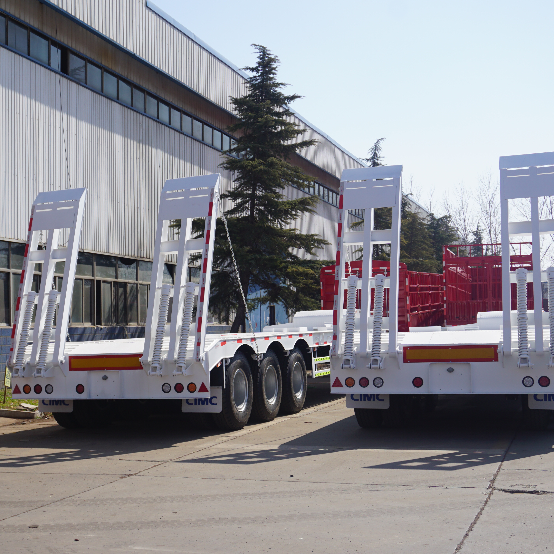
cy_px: 277
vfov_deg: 33.0
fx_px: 935
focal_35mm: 52
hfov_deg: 32.9
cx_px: 218
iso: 100
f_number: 5.6
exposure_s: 1/800
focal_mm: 27
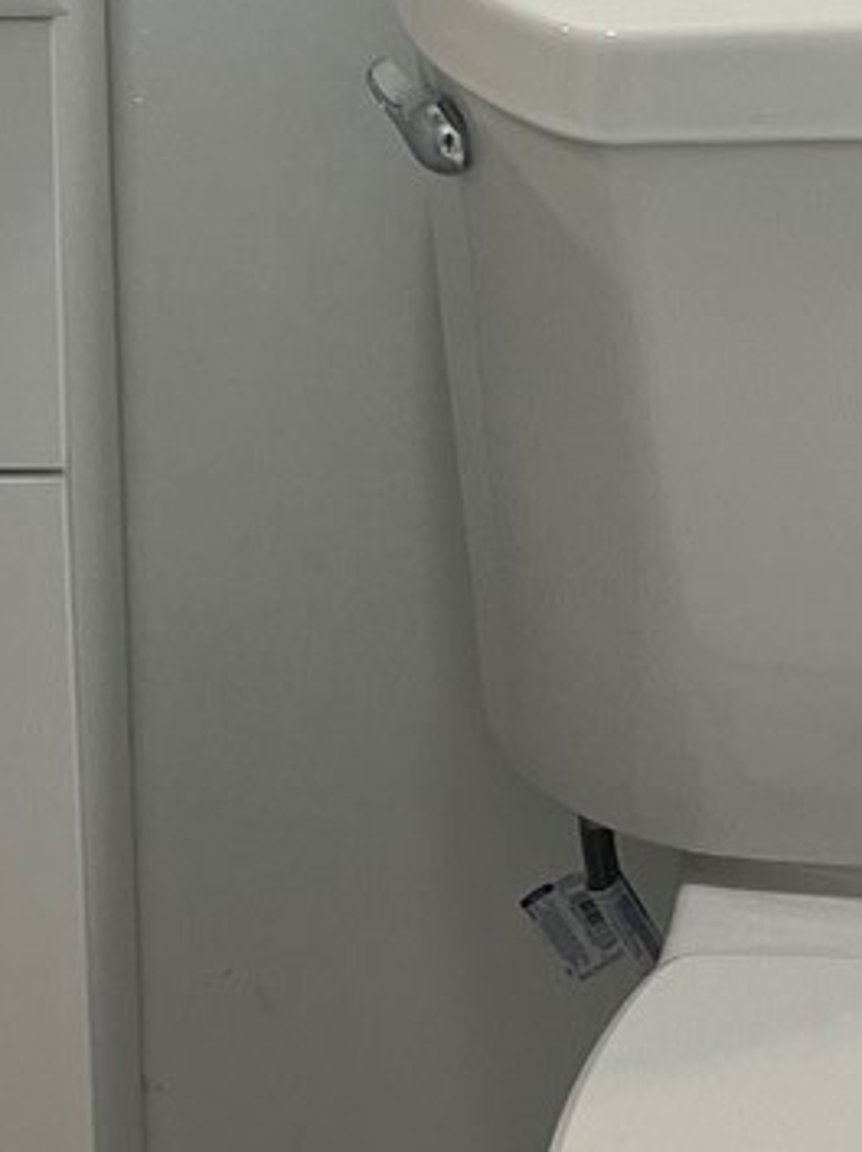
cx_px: 150
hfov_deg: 12.5
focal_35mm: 118
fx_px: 3925
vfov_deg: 15.7
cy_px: -414
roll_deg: +1.0
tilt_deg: -12.9
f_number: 1.6
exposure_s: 1/121
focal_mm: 5.1
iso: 50
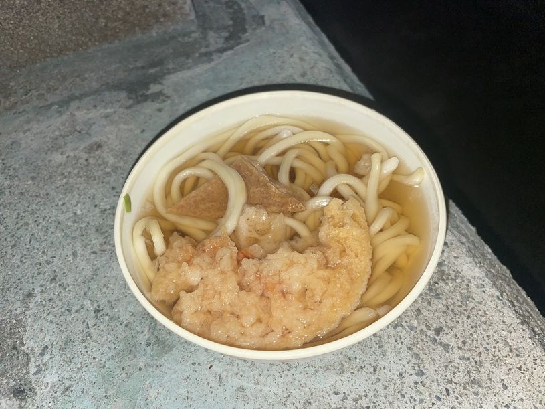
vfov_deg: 53.1
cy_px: 204
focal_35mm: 26
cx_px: 272
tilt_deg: -53.2
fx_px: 409
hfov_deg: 67.3
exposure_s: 1/56
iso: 32
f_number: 1.6
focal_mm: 4.2
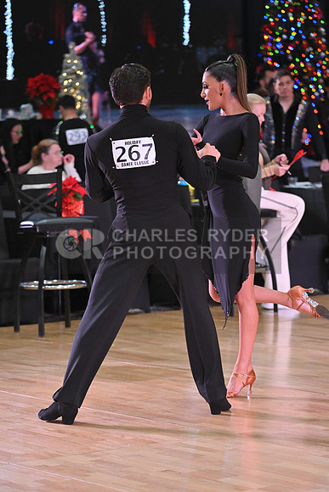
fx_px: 1986
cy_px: 246
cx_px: 164
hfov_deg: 9.5
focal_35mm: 145
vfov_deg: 14.2
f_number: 4.5
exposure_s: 1/400
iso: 3200
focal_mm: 145
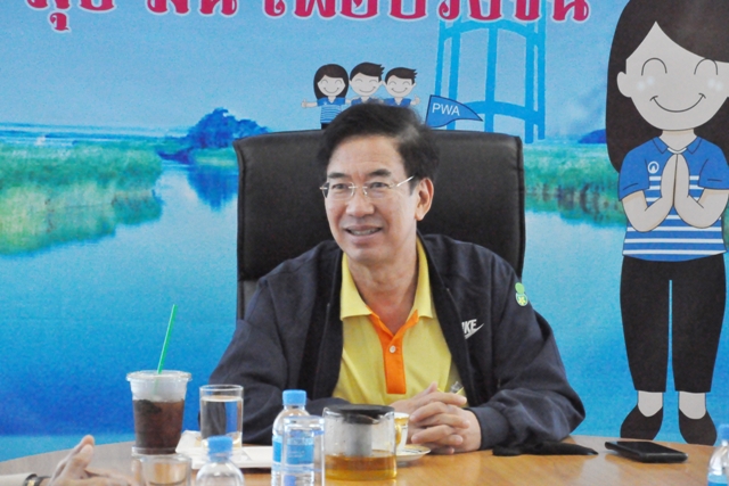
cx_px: 364
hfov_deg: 13.0
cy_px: 243
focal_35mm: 158
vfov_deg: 8.7
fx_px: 3190
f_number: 9
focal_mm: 105
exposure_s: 1/200
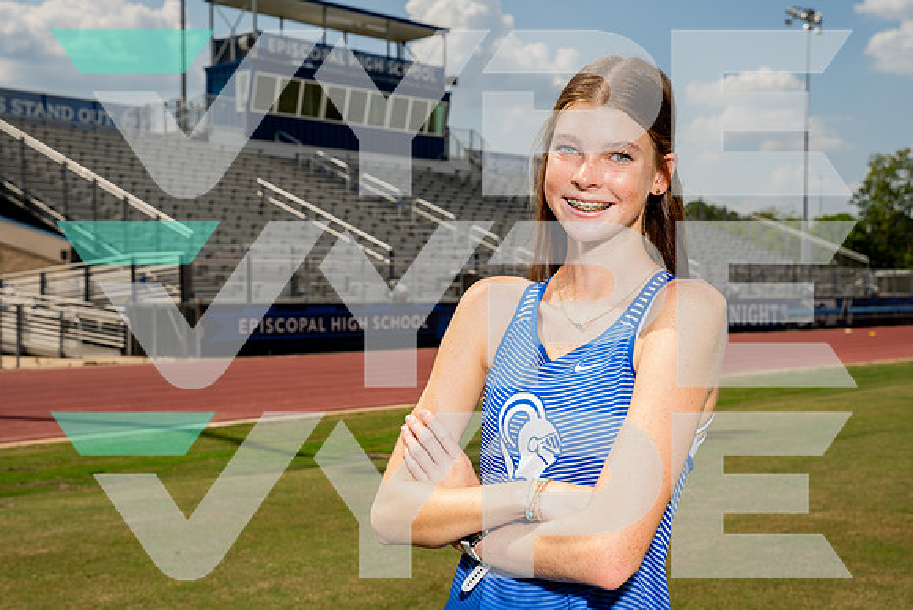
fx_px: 1318
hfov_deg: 38.2
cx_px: 450
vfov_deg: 26.0
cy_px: 302
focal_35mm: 52
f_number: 8
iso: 100
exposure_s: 1/250
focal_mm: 50
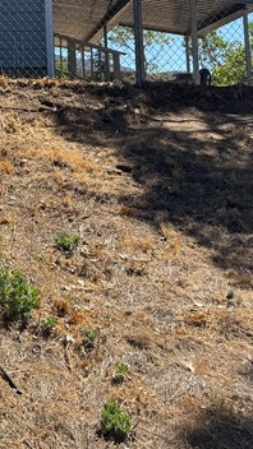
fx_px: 906
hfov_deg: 14.2
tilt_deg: +8.4
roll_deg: -0.8
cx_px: -187
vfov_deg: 26.2
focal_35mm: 76
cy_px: -17
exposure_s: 1/2959
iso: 80
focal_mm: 6.76
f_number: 1.78
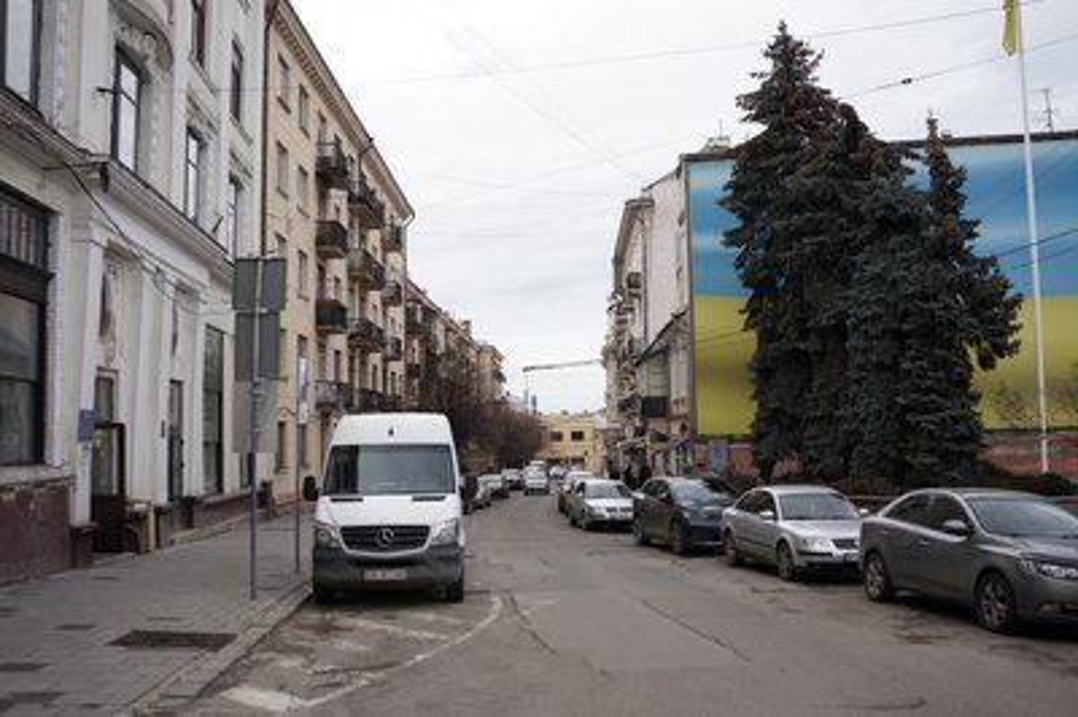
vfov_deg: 37.8
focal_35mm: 35
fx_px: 1047
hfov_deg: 54.5
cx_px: 539
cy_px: 358
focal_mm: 35
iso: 200
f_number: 2.5
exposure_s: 1/640
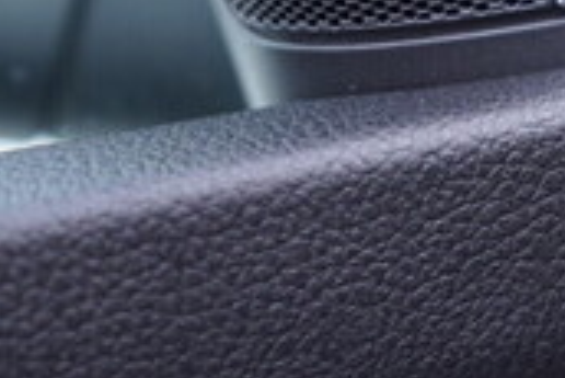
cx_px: 690
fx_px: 1806
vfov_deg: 11.6
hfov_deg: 16.9
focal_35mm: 115
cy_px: -113
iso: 250
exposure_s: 1/40
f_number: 2.8
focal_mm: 24
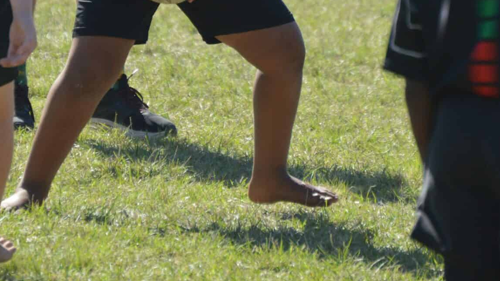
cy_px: -30
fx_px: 9293
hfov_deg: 3.1
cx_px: 227
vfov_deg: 1.7
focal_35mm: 701
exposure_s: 1/1000
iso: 400
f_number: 5.6
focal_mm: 200
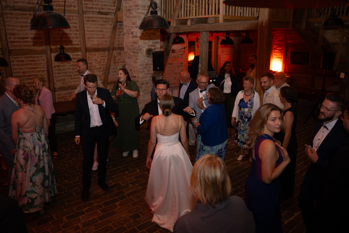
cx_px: 174
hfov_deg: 62.8
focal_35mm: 30
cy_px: 116
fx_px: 286
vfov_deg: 44.3
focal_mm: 29.5
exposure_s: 1/15
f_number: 3.2
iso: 1000
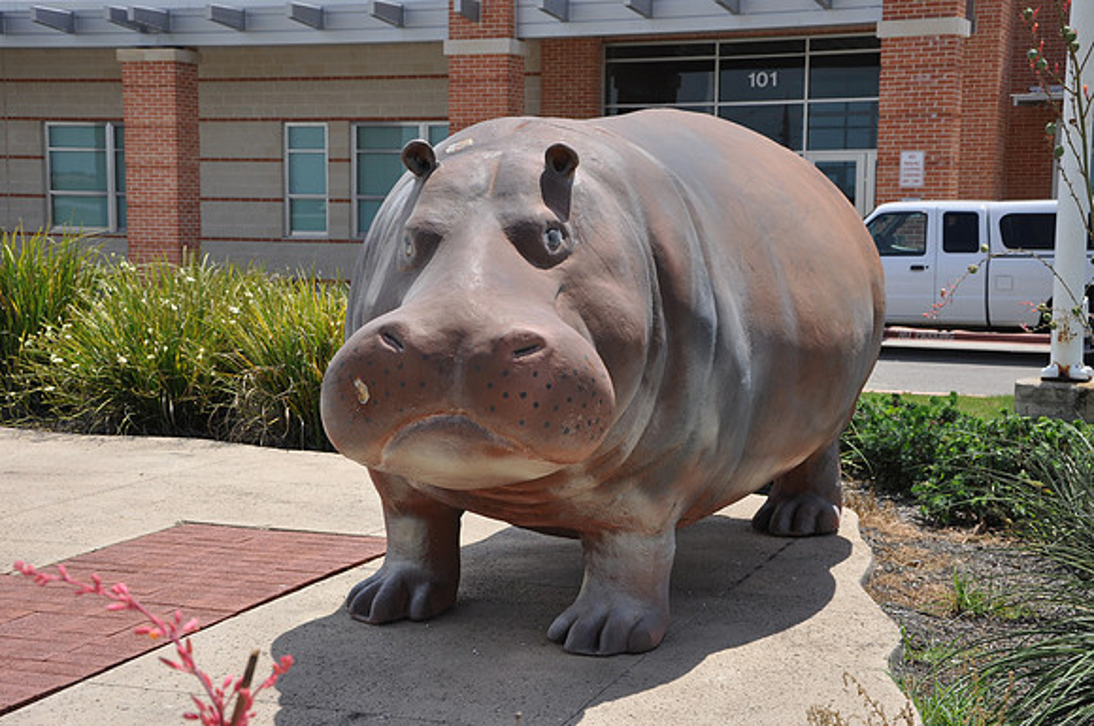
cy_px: 363
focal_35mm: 60
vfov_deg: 22.6
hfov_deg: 33.4
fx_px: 1821
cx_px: 547
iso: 200
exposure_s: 1/200
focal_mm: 40
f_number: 7.1
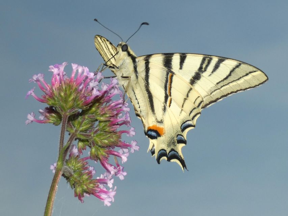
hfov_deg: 15.4
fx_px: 1065
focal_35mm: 128
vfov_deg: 11.6
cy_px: 108
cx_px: 144
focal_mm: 22.9
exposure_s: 1/200
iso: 80
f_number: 5.2
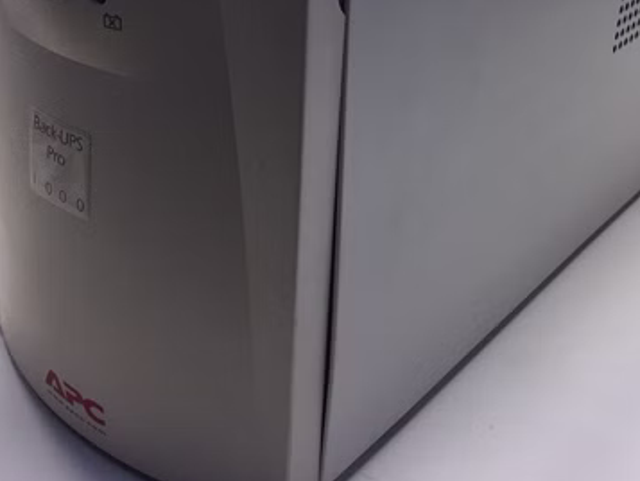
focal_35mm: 52
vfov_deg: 27.3
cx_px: 326
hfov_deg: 36.8
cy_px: 68
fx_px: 962
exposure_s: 1/33
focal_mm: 4.15
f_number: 2.2
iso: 40
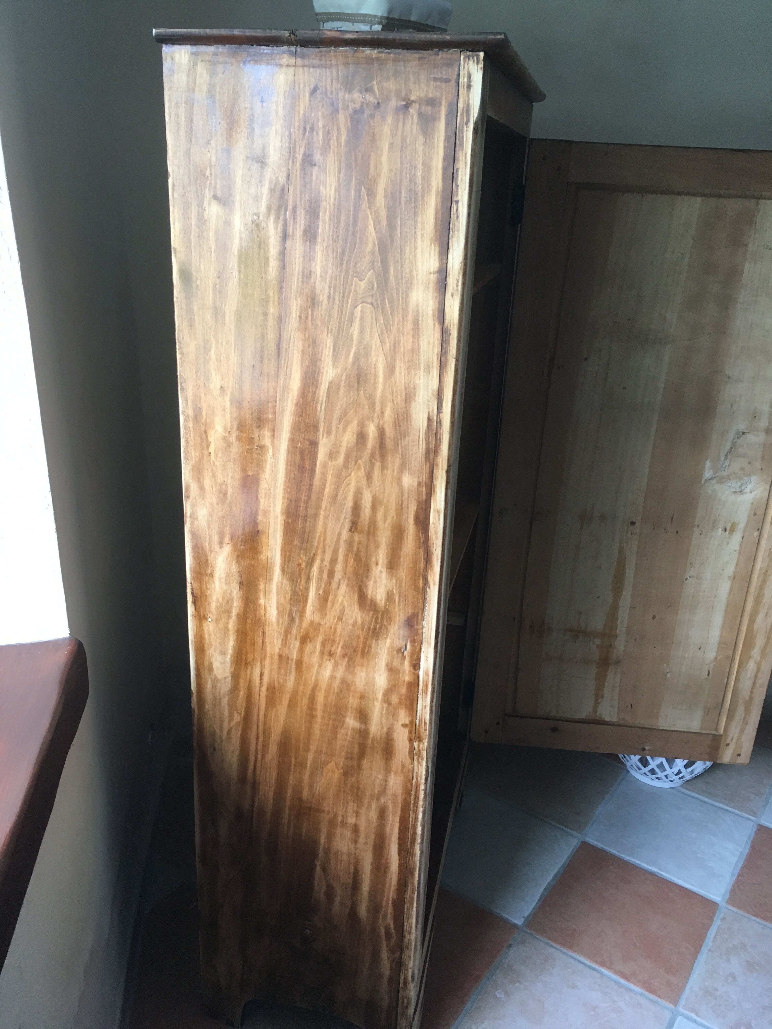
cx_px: 386
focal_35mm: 29
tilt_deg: -22.6
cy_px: 514
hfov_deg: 48.2
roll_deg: -3.1
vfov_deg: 61.7
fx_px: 862
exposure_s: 1/33
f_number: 2.2
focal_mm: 4.15
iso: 50
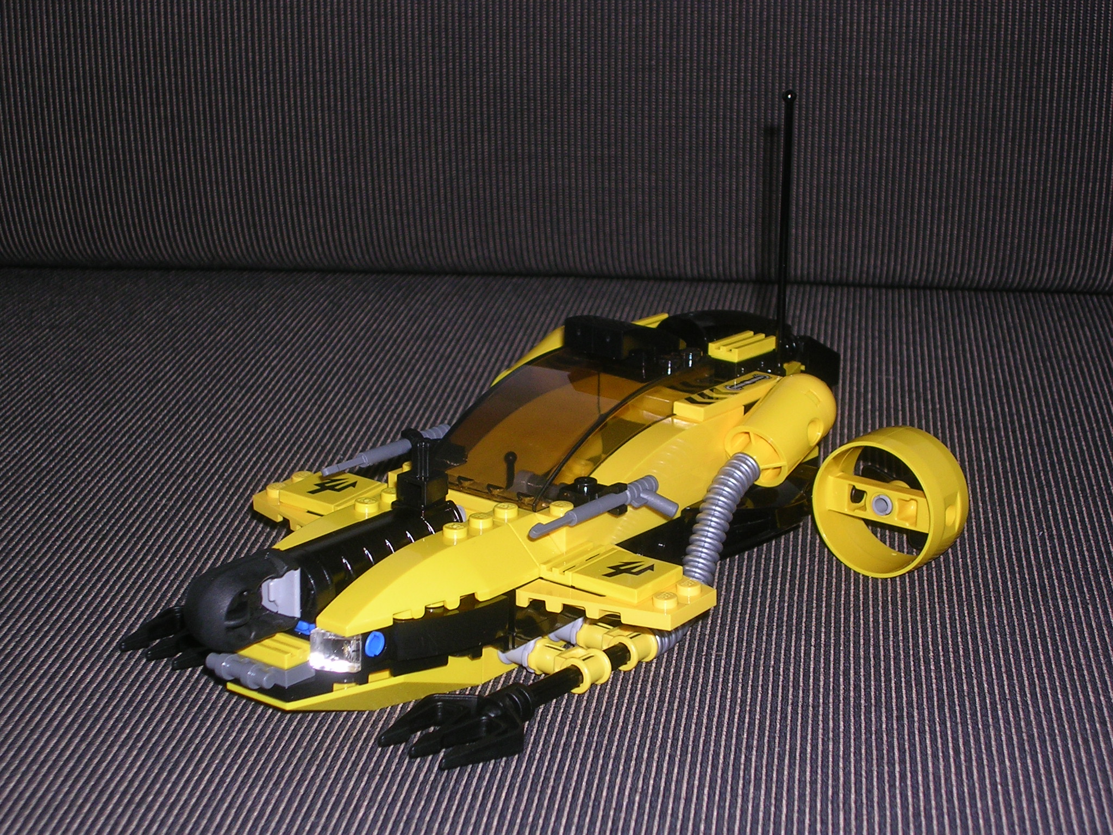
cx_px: 556
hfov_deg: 24.1
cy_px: 418
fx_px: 2604
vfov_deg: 18.2
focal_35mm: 81
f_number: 4
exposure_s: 1/60.1
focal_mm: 12.3
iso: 50
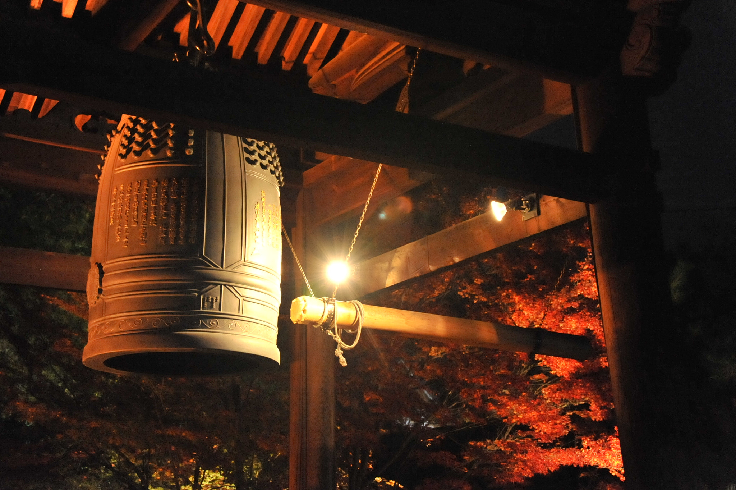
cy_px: 245
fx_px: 1267
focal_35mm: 62
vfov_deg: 21.9
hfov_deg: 32.4
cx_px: 368
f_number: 7.1
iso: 6400
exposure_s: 1/20
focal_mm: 62
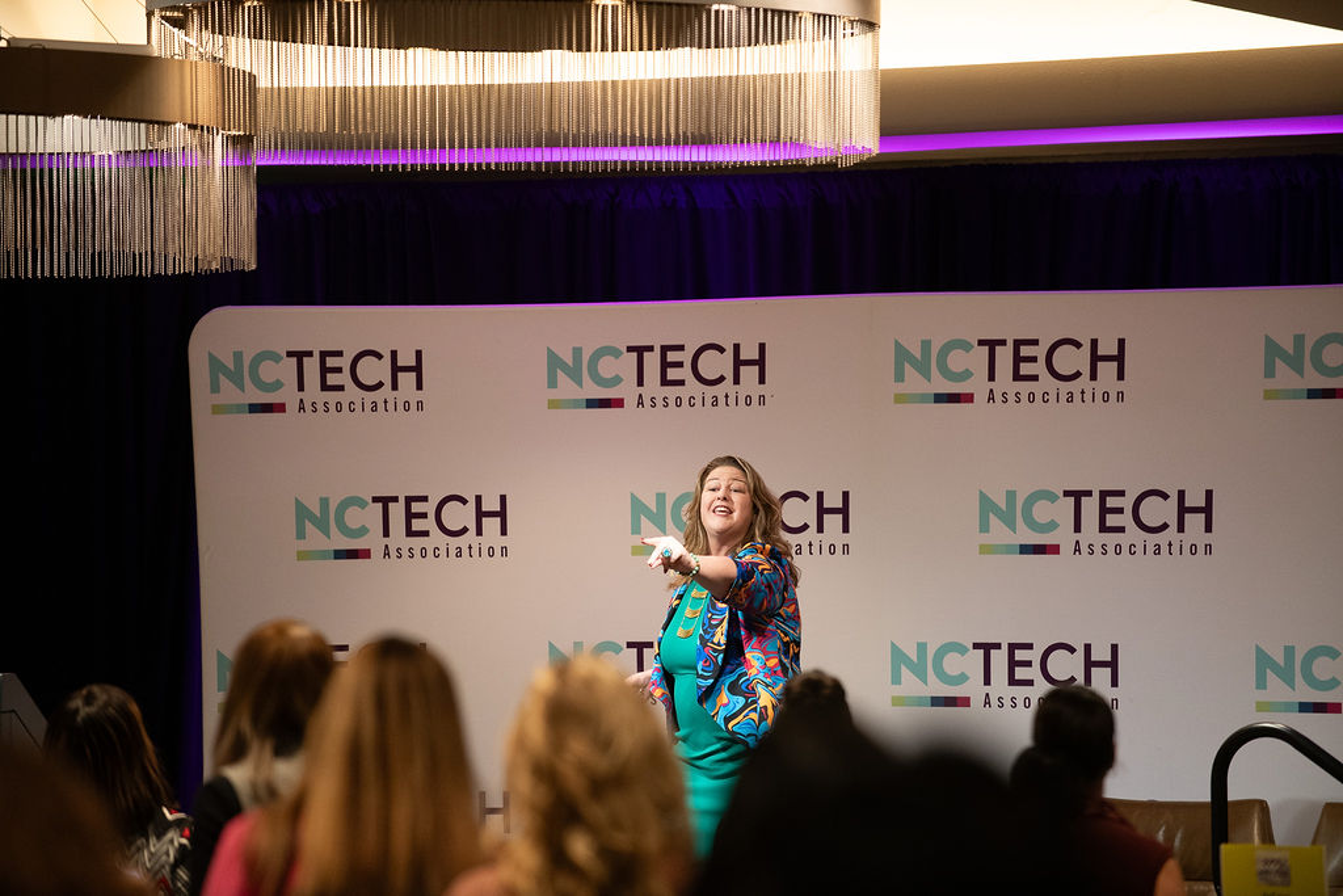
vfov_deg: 6.9
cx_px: 672
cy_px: 448
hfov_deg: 10.3
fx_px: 7462
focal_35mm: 200
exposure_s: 1/200
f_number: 4
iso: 2500
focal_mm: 200
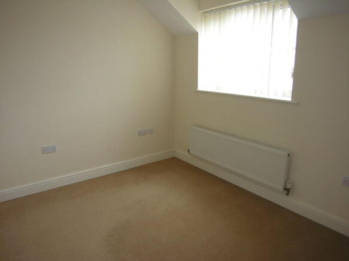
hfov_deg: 71.6
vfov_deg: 56.8
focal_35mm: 24
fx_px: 242
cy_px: 130
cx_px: 174
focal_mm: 6.1
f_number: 2.9
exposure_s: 1/38.3
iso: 50
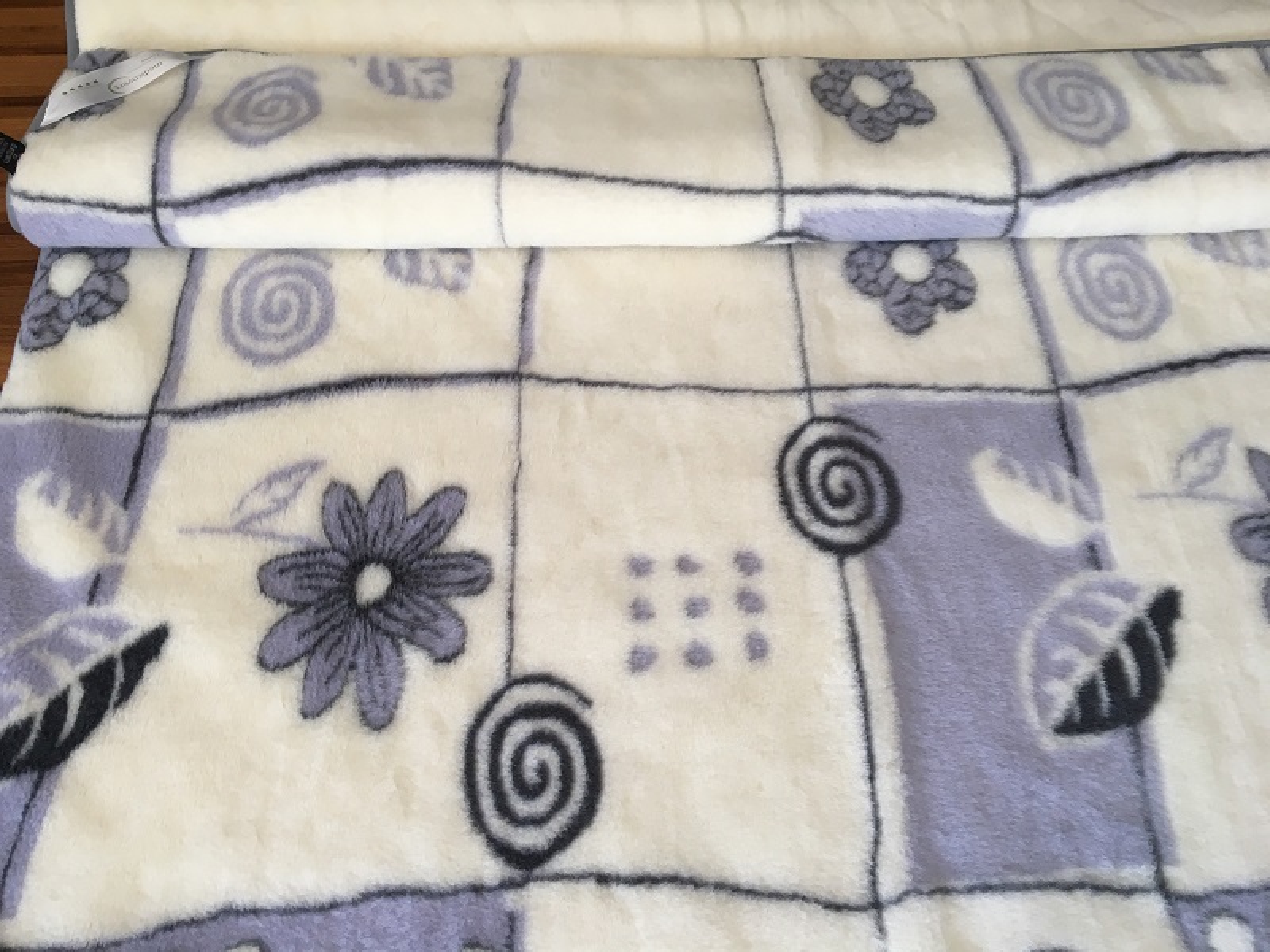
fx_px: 1064
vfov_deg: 48.2
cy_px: 476
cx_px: 635
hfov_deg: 61.7
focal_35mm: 29
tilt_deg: -59.3
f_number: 2.2
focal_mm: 4.15
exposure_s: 1/33
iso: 25
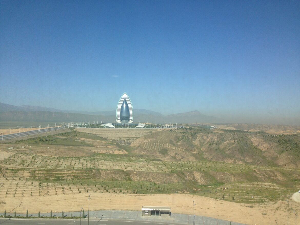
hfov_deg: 55.3
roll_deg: -0.6
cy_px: 112
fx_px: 286
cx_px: 150
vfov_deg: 43.0
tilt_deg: +3.2
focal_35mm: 33
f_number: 2.4
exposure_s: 1/1106
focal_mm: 4.12
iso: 50
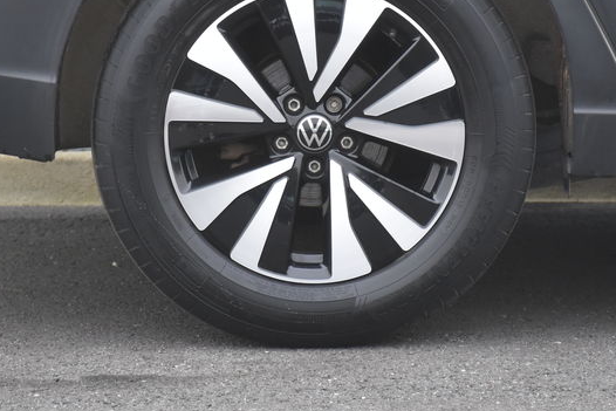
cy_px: 86
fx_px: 4637
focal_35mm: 271
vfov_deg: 5.1
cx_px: 349
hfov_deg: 7.6
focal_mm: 95
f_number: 5.3
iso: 800
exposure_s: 1/200
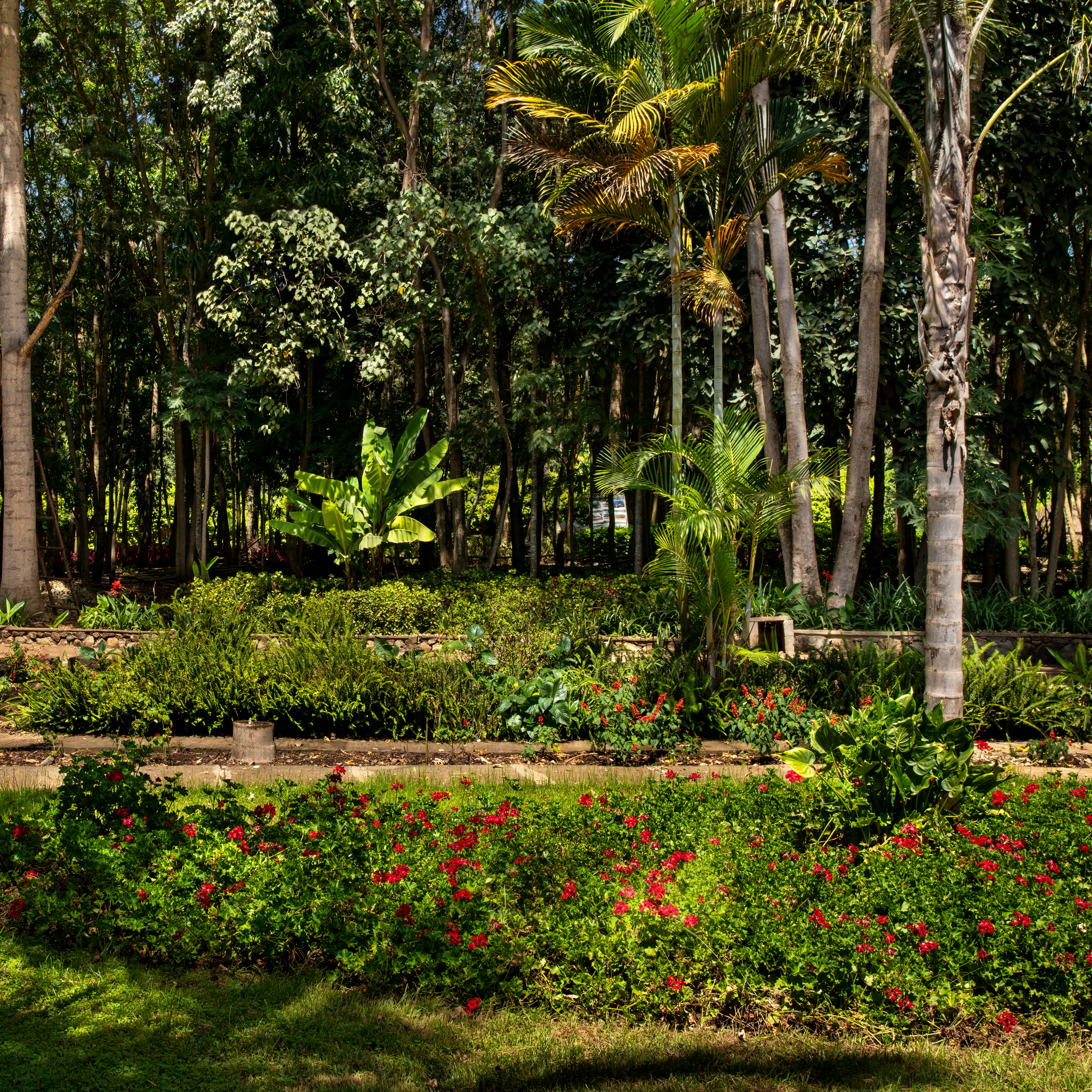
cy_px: 545
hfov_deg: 37.2
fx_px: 1606
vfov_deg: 37.6
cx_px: 376
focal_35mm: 45
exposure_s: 1/200
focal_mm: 35
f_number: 13
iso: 200
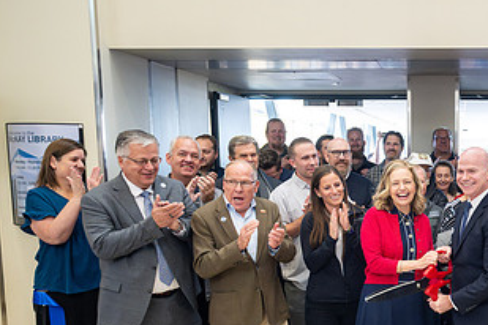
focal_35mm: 45
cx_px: 447
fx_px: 610
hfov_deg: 40.1
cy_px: 234
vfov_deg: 29.5
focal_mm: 24
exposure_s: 1/320
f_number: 4
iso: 4000
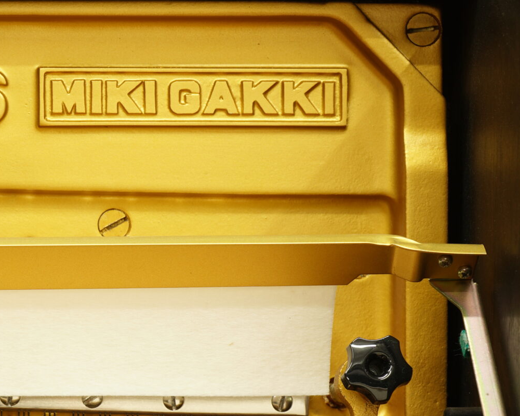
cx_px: 28
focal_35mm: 126
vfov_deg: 12.2
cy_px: 320
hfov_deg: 15.1
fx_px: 1939
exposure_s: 1/8
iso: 160
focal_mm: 70
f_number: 7.1
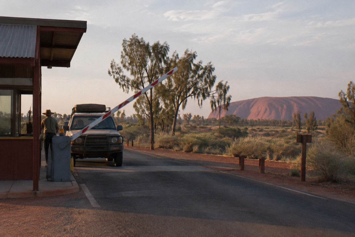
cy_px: 118
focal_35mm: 24
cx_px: 178
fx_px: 237
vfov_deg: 53.1
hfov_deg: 73.8
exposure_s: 1/400
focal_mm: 24
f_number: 8
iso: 400
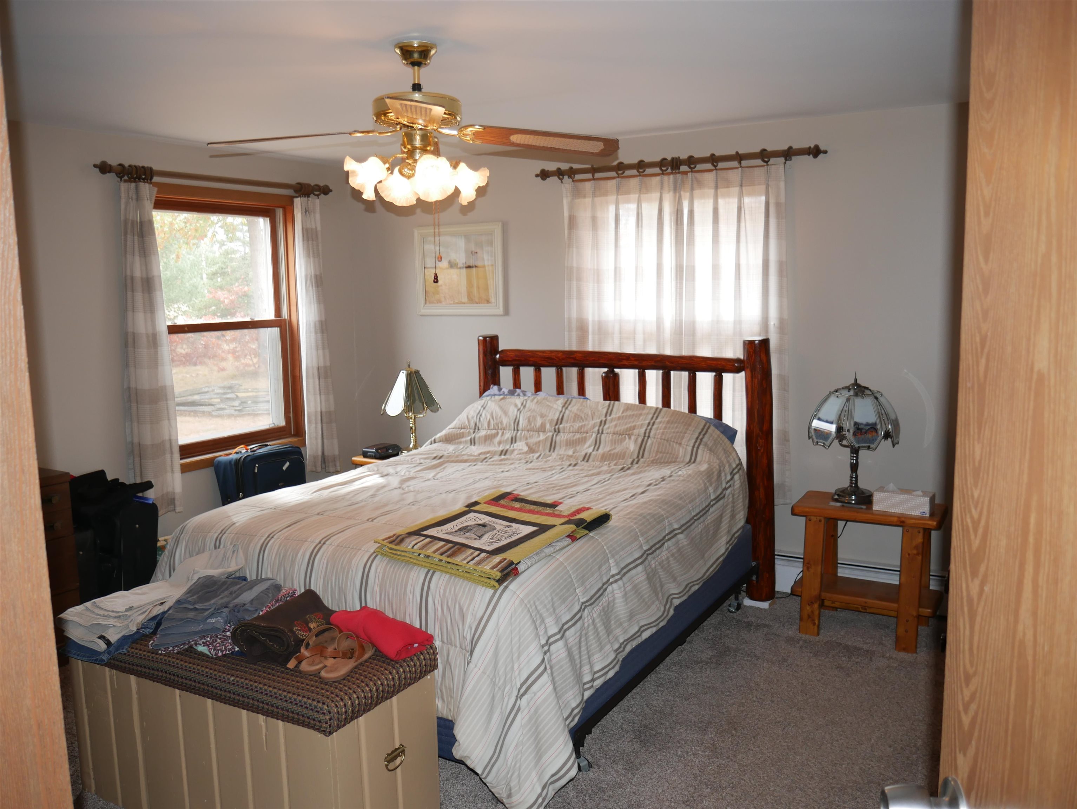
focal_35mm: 30
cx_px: 538
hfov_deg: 59.9
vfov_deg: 46.8
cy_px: 404
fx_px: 934
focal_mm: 15
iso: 250
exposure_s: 1/60
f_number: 3.6
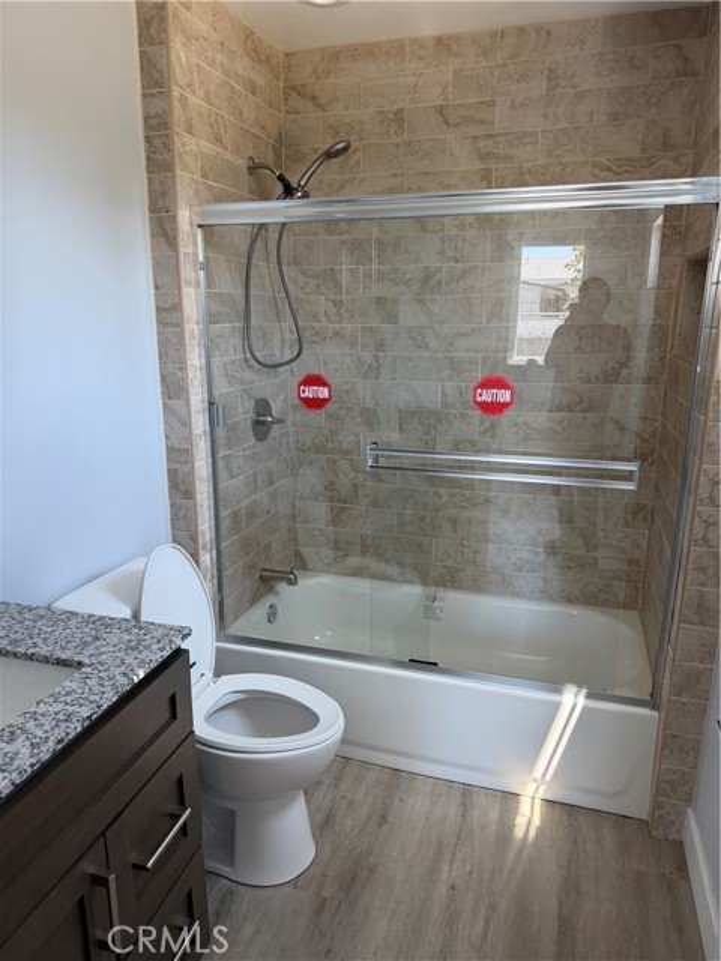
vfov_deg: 71.6
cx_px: 360
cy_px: 480
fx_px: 667
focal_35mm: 24
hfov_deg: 56.8
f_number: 1.78
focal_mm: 6.76
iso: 160
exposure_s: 1/121
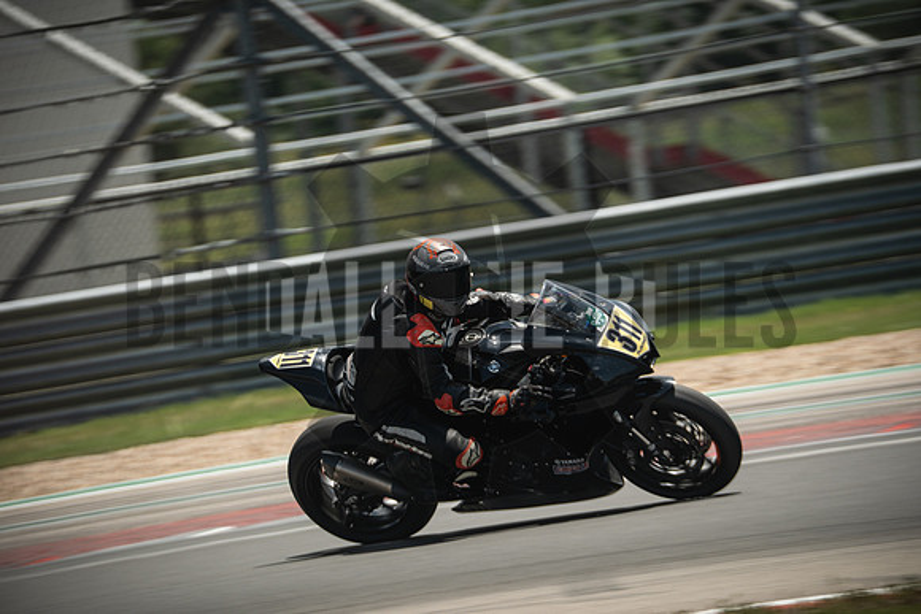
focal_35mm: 502
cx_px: 460
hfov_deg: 4.1
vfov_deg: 2.7
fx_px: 12845
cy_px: 307
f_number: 6.4
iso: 160
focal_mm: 334.9
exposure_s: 1/320
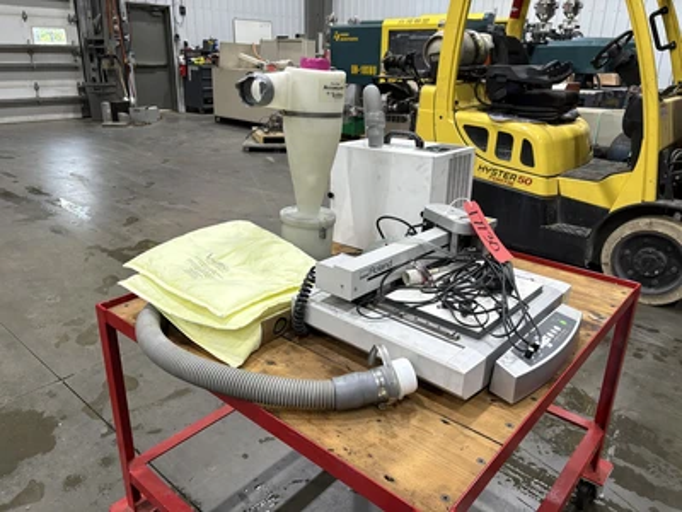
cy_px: 256
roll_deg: -0.8
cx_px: 341
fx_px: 512
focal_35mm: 26
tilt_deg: -18.3
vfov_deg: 53.1
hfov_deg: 67.3
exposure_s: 1/60
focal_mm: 5.96
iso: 160
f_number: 1.6
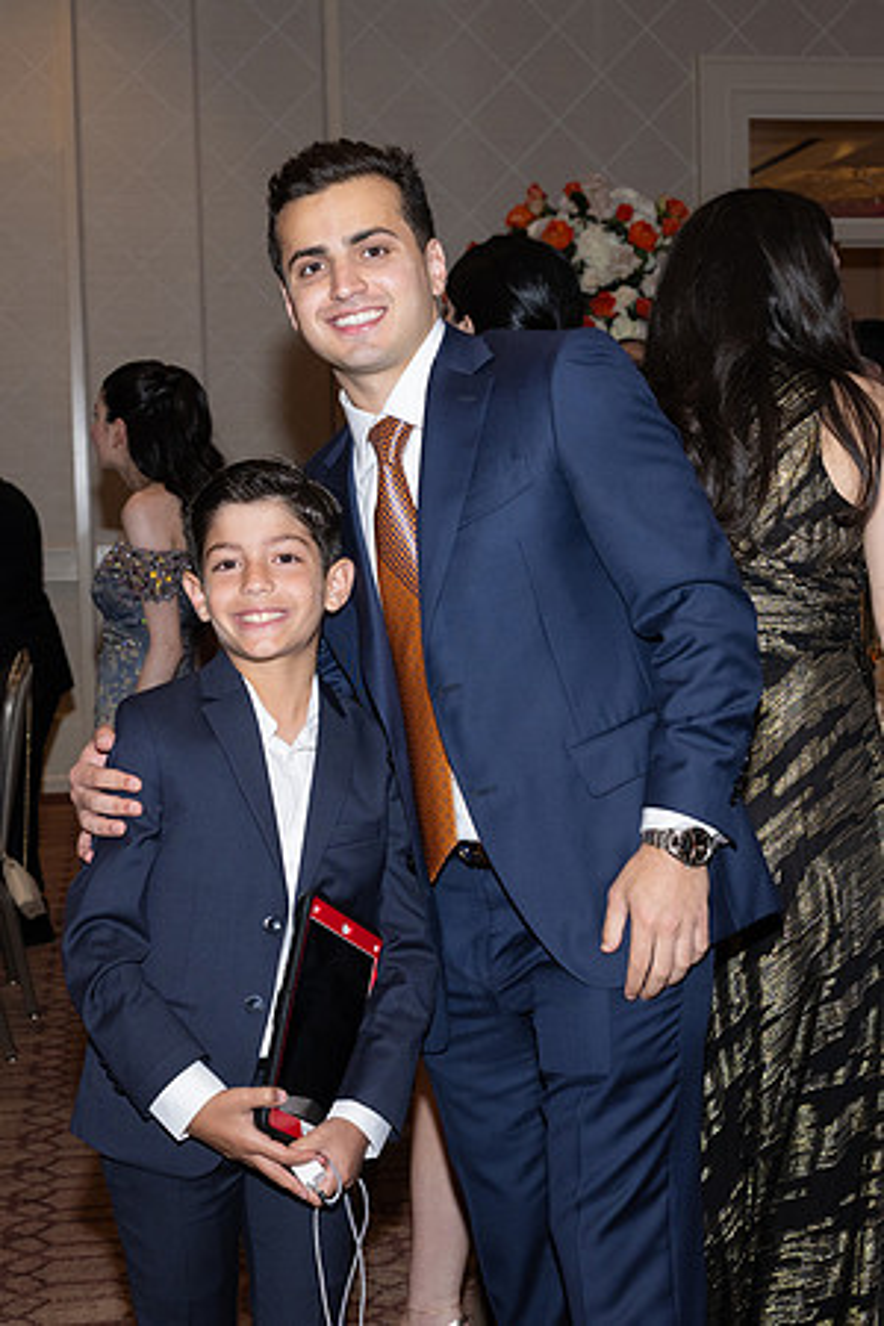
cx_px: 515
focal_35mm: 59
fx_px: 2155
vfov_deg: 34.2
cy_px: 663
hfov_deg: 23.2
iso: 800
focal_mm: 39
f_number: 5.6
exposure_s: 1/100
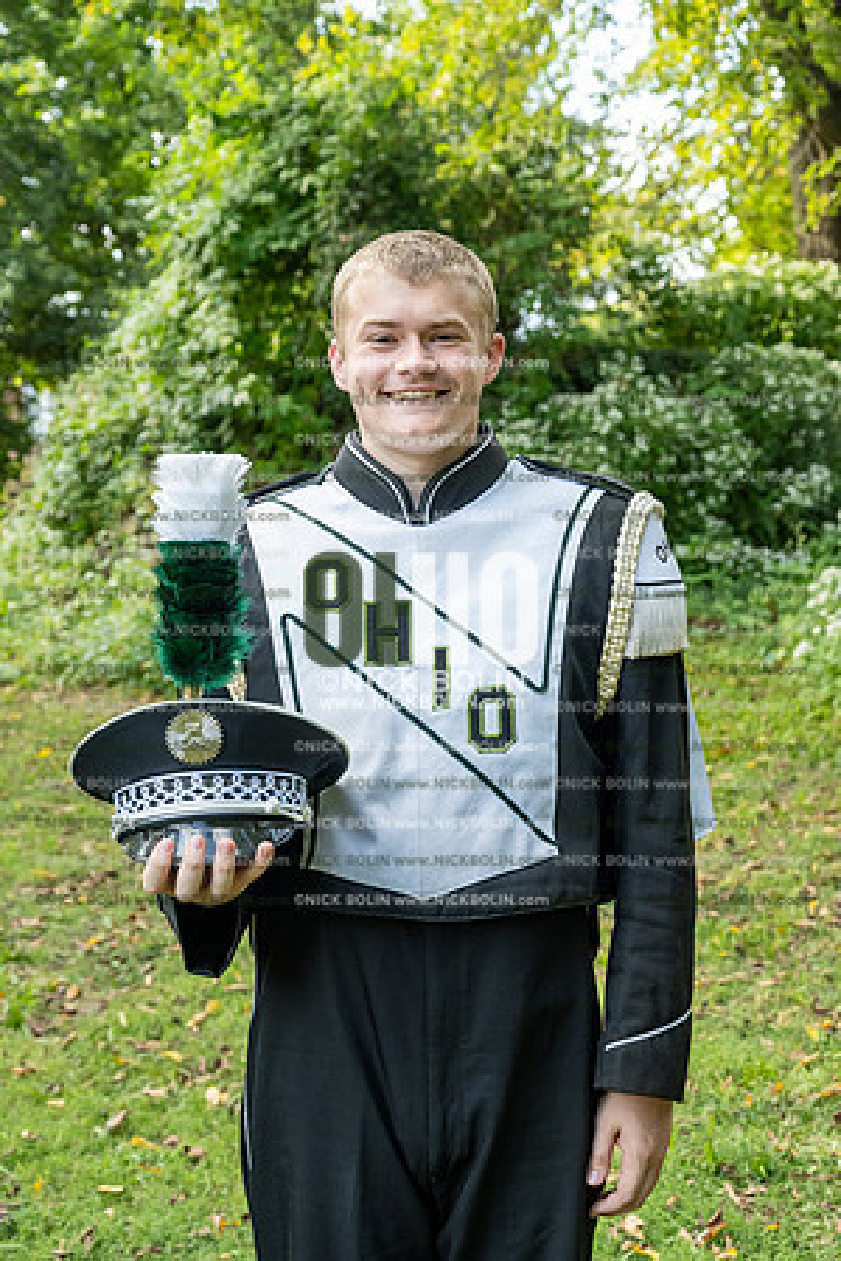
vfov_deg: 38.2
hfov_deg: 26.0
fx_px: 1822
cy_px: 630
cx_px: 420
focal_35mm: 52
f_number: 5.6
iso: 1000
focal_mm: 52
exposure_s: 1/500
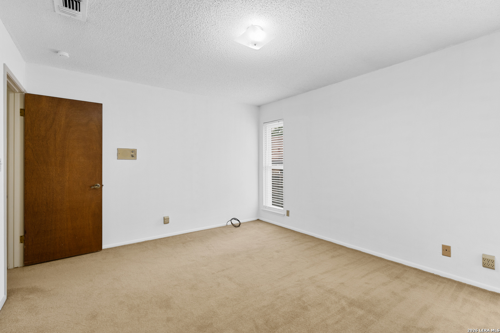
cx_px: 250
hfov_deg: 96.7
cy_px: 166
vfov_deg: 73.7
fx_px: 222
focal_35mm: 16
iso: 320
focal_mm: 16
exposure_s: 1/3
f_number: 7.1
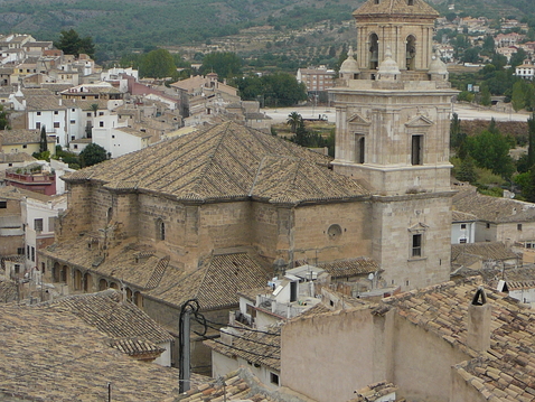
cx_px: 262
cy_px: 162
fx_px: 1144
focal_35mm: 74
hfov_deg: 26.3
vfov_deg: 19.9
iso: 80
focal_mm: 7
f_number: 3.3
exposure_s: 1/640
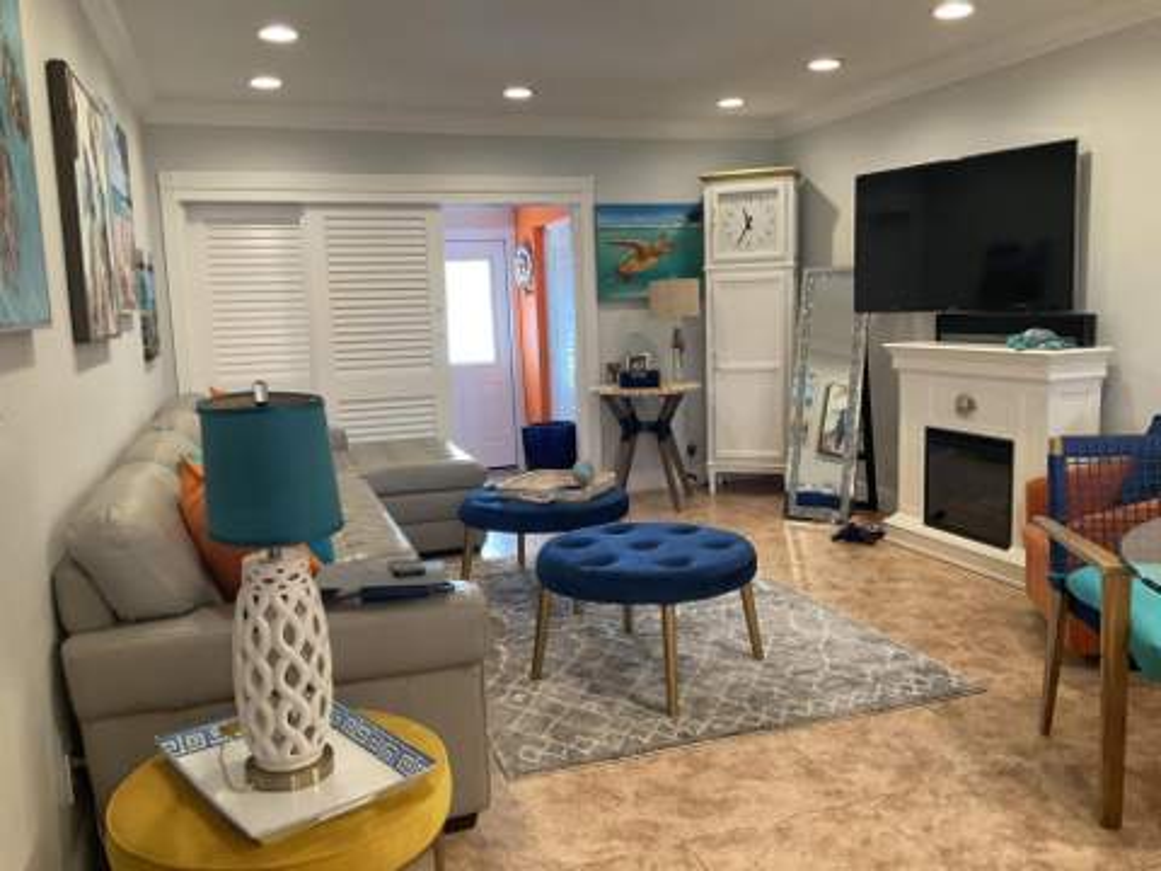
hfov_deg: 61.7
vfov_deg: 48.2
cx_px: 580
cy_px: 436
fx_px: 973
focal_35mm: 29
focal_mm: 3
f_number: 1.8
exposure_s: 1/60
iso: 125
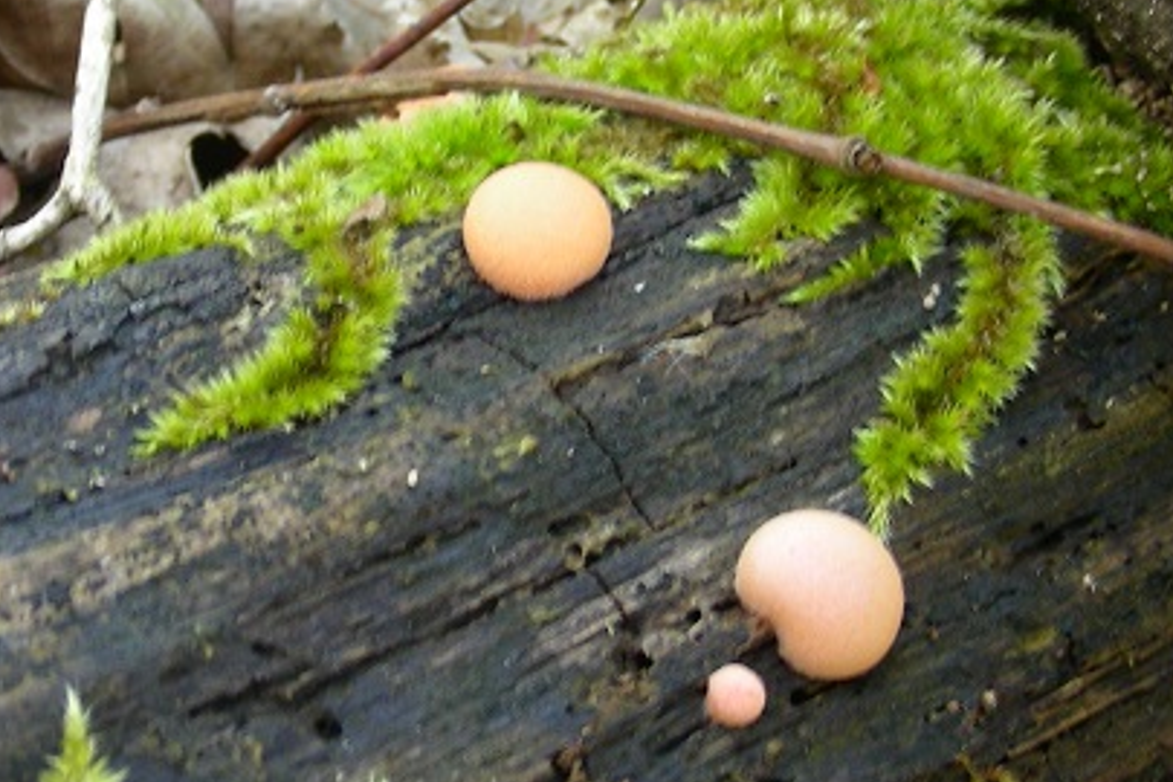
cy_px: 174
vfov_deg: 17.4
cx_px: 527
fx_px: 2541
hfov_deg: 26.0
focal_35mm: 78
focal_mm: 6.3
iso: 50
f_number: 3.5
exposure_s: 1/15.1
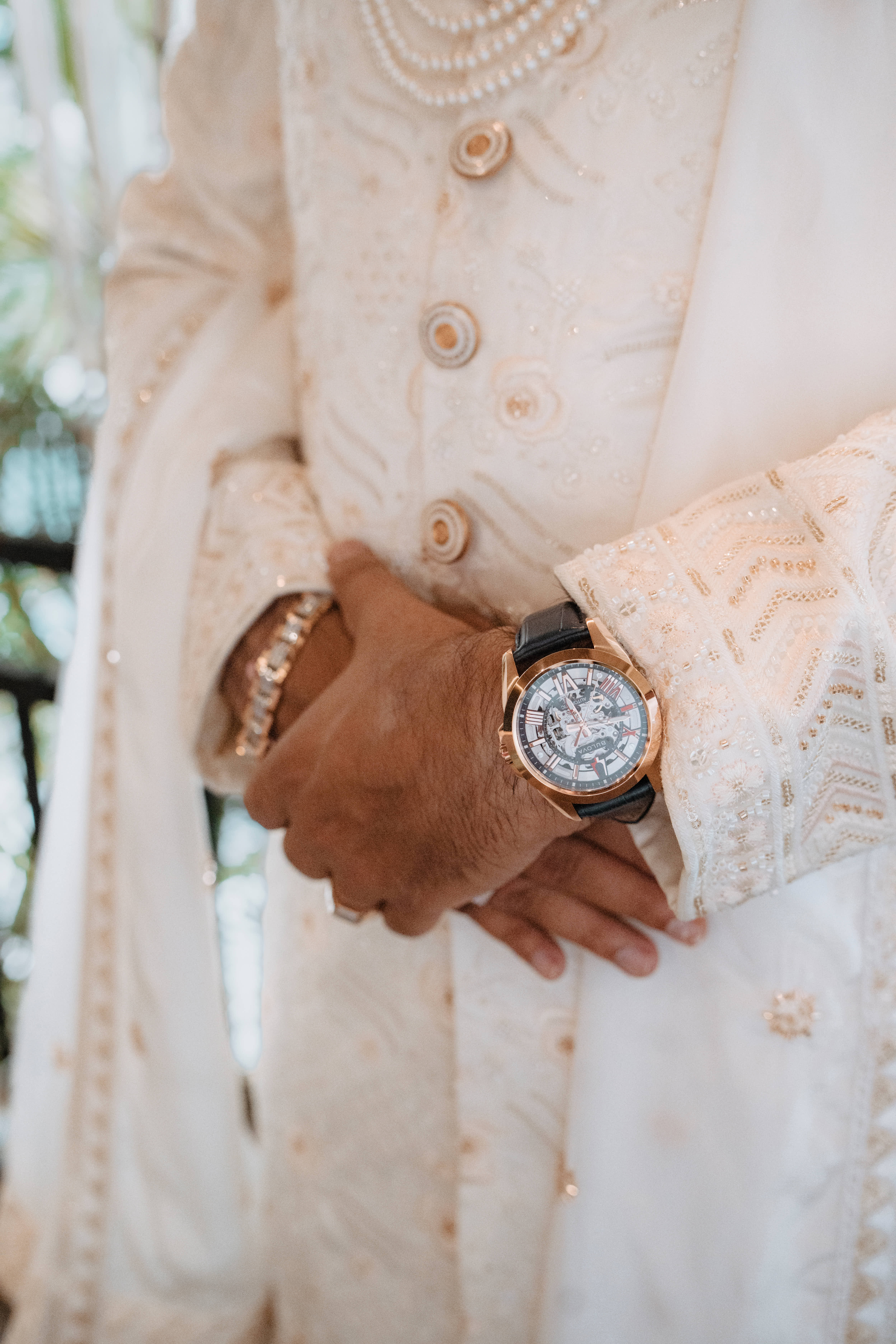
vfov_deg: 54.4
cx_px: 448
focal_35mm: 35
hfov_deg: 37.9
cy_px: 672
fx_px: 1307
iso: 6400
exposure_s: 1/320
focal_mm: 35
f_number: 4.5
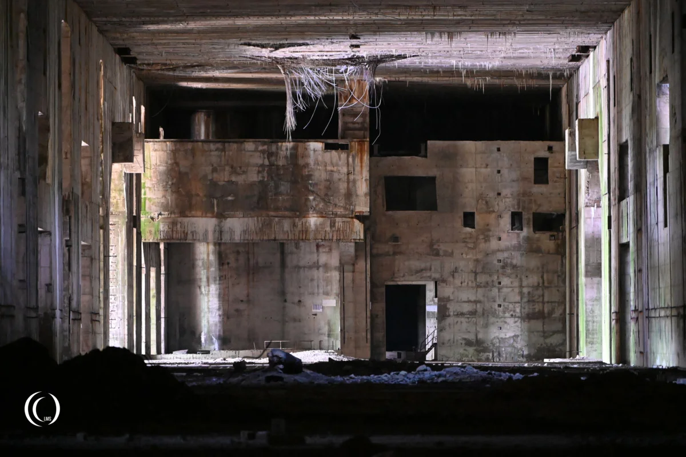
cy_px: 228
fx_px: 2858
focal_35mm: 150
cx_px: 343
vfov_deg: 9.1
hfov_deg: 13.7
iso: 20000
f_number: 2.8
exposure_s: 1/160
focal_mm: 150
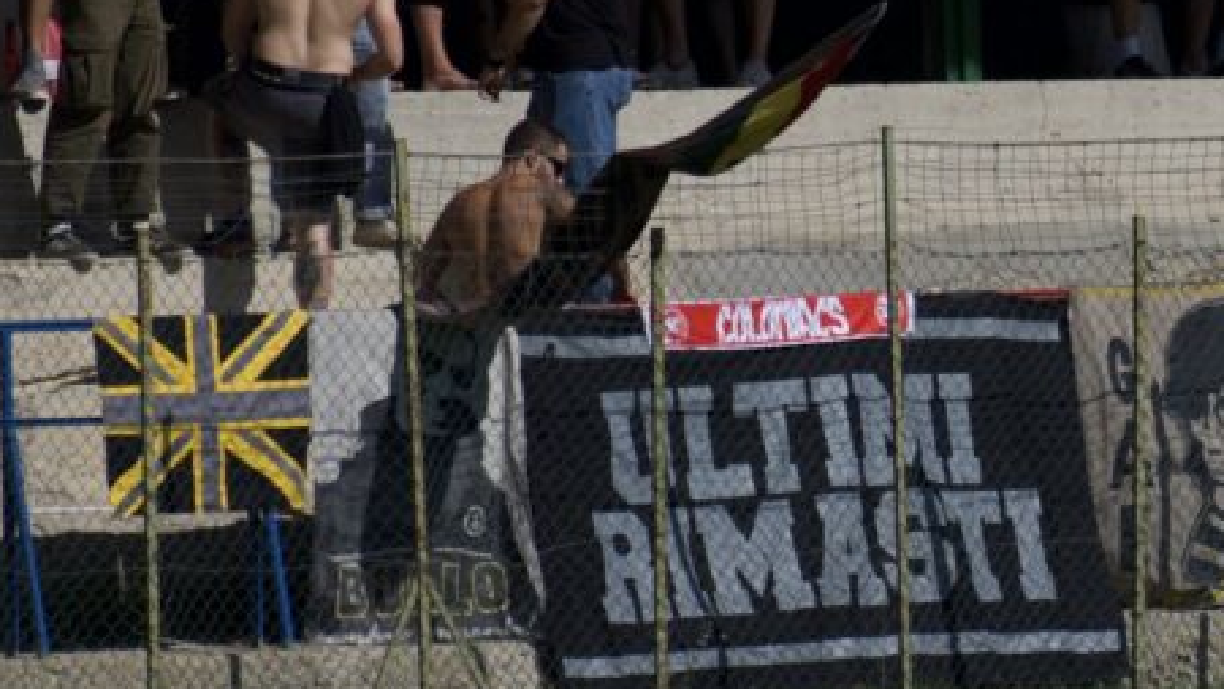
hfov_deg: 3.0
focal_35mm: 714
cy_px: 519
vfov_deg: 1.7
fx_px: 23180
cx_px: 1083
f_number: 4.8
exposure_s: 1/2000
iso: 250
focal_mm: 200
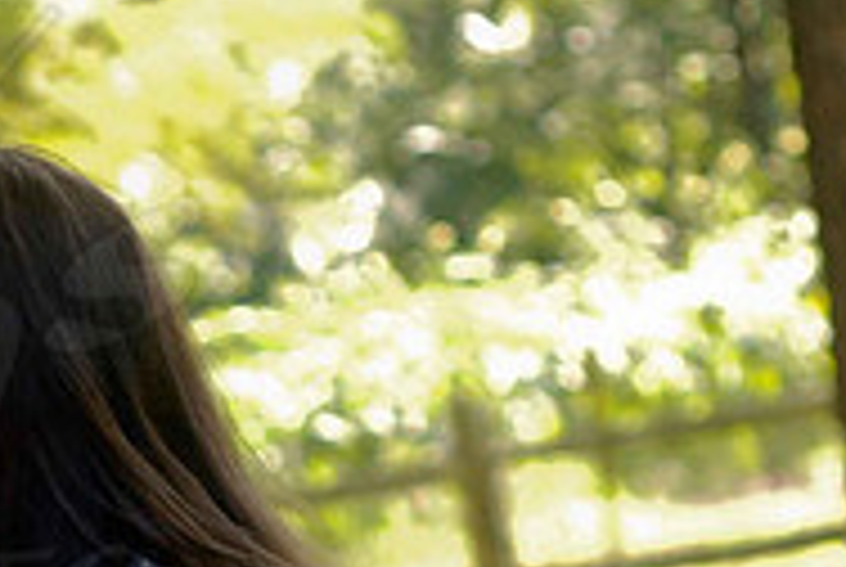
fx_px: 5437
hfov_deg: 8.8
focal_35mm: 231
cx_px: -158
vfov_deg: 5.9
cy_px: 801
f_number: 4.5
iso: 100
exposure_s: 1/60
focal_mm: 50
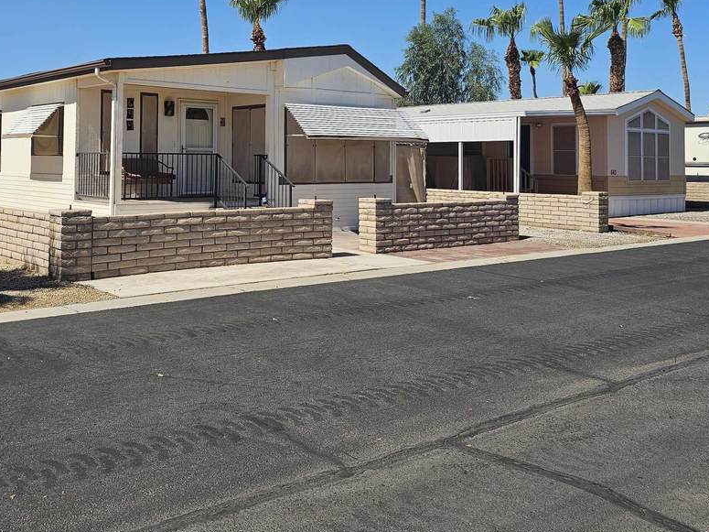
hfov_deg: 48.7
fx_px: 778
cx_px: 282
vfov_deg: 36.9
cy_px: 141
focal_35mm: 38
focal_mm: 6.3
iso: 10
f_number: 1.7
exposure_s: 1/1041
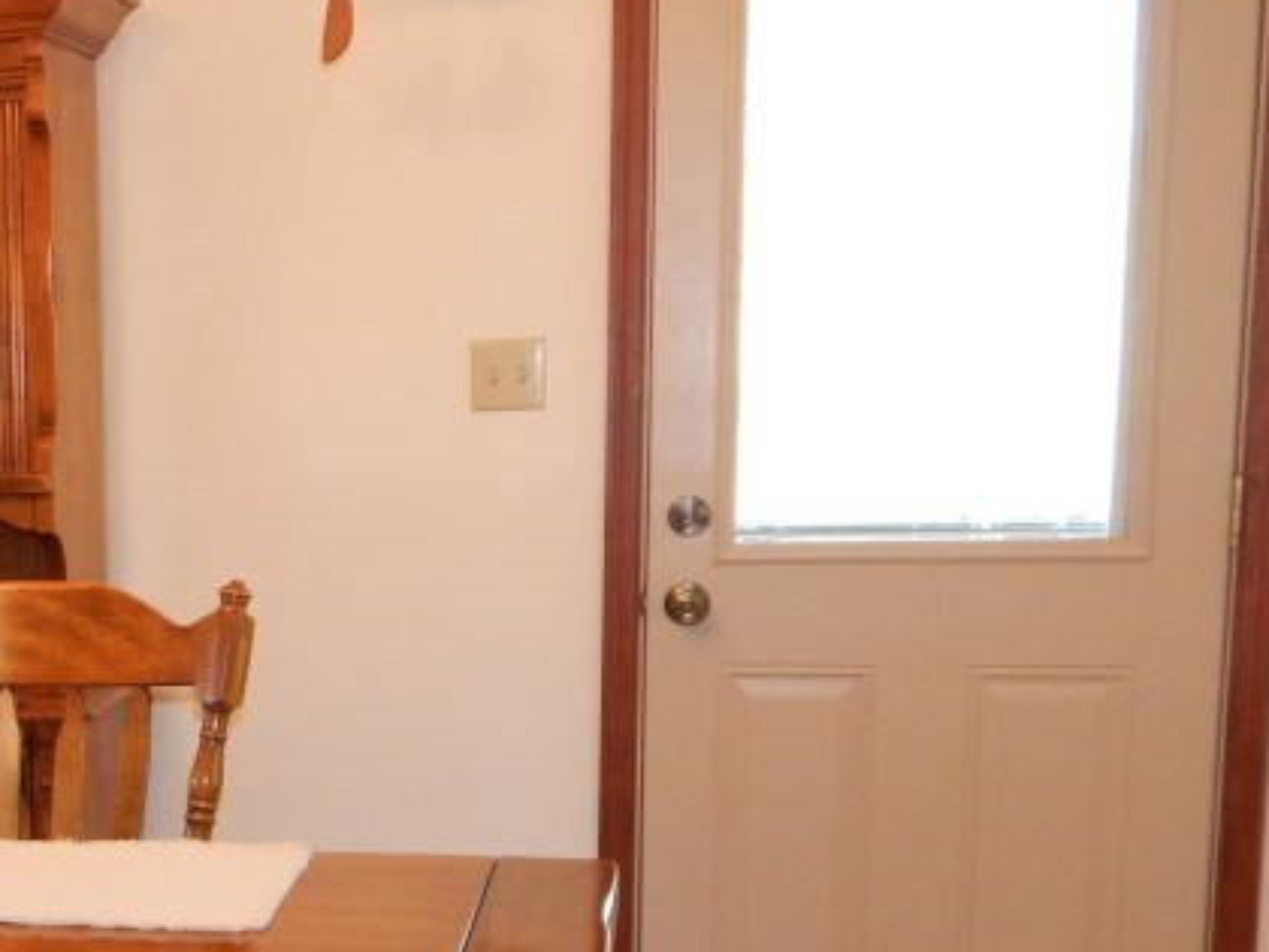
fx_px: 2236
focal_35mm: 61
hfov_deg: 28.6
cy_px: 786
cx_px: -151
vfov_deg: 23.6
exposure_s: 1/30
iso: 200
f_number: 3.1
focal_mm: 4.5
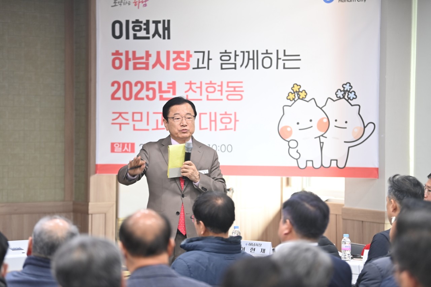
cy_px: 144
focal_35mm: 120
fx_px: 1436
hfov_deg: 17.1
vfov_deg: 11.4
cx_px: 216
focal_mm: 120
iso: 800
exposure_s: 1/60.2
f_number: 3.2
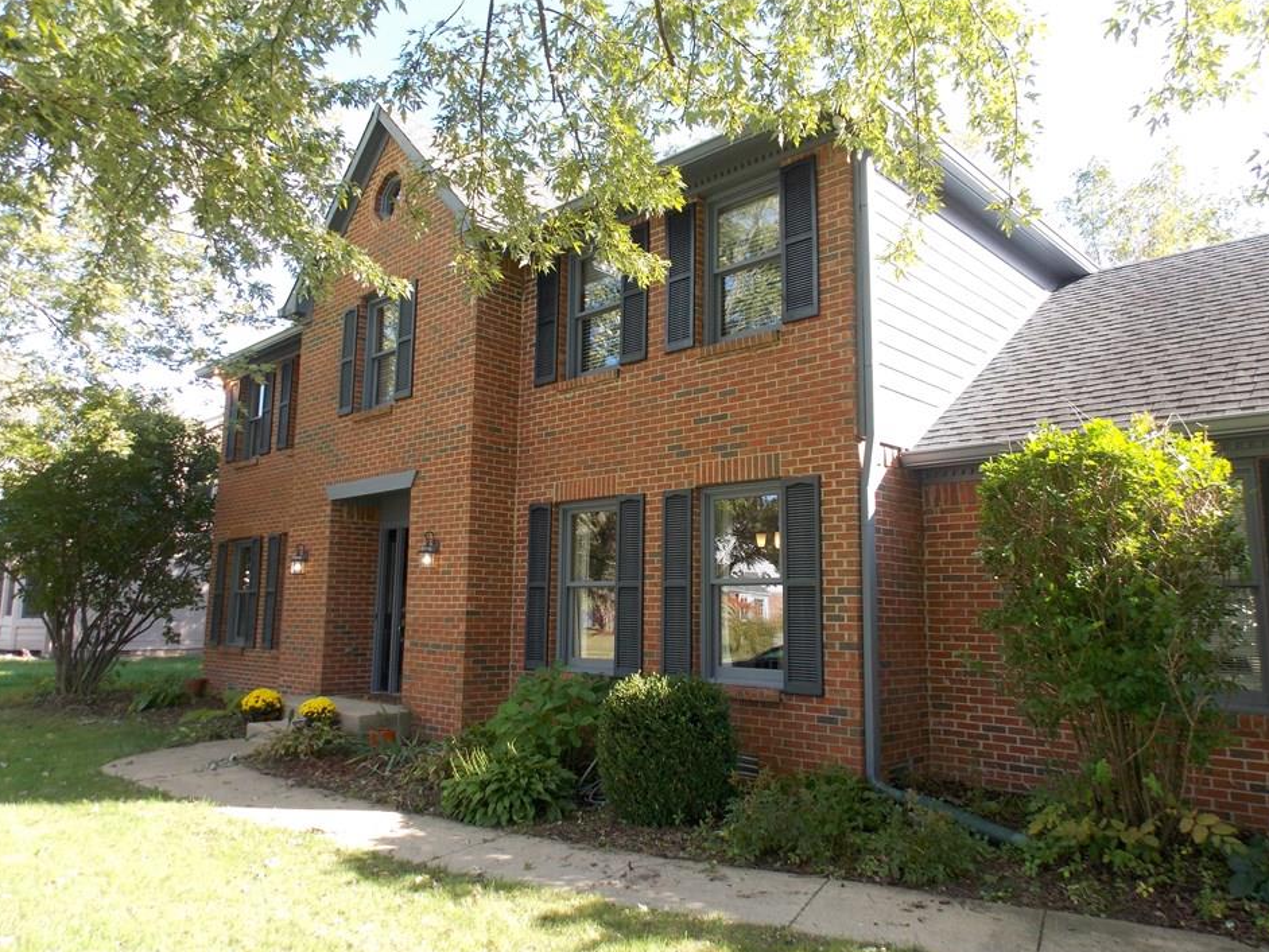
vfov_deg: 54.9
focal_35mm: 25
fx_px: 917
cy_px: 467
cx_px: 637
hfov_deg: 69.4
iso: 80
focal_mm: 4
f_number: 3.1
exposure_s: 1/125
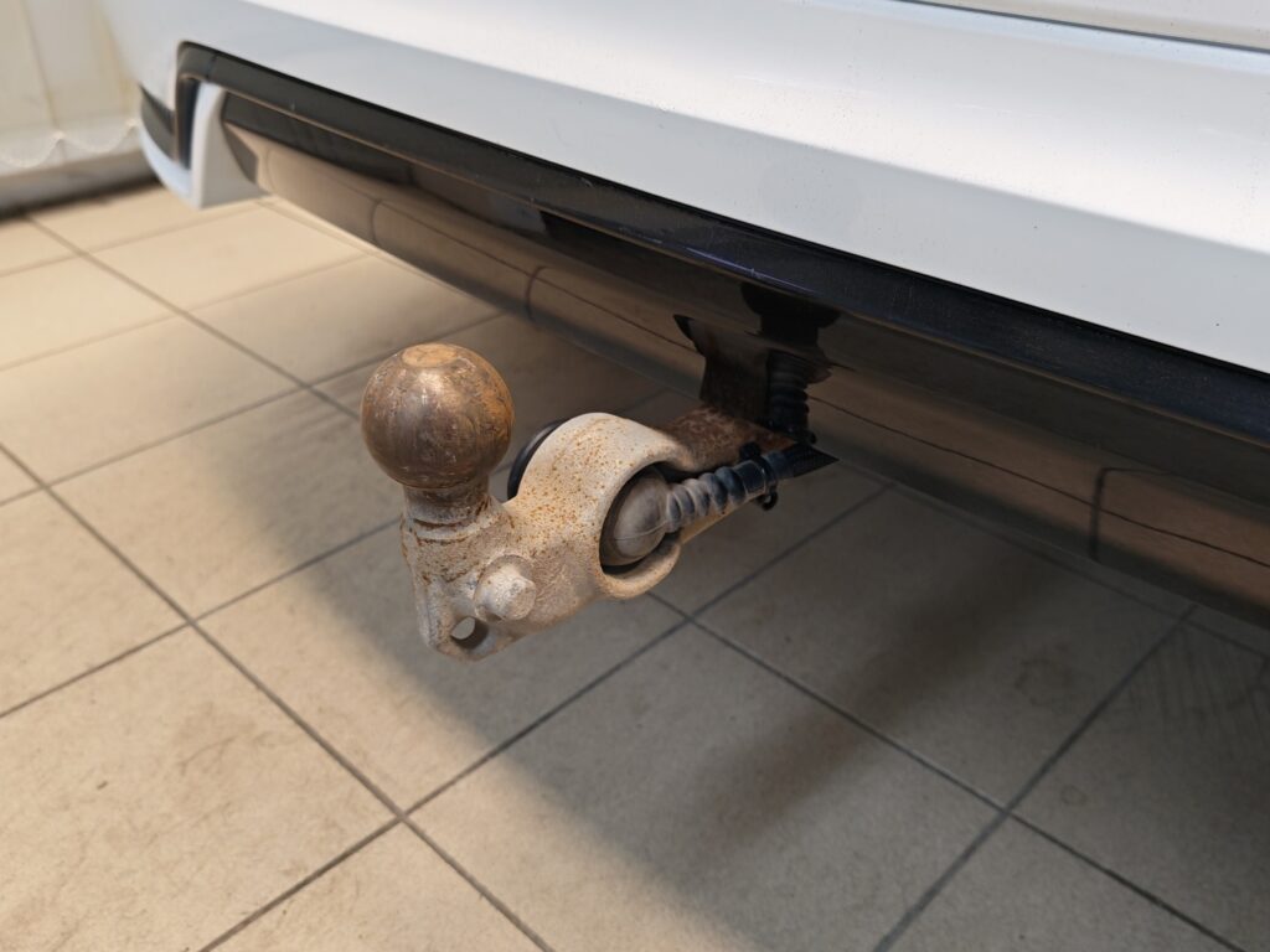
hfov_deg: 58.4
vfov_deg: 45.4
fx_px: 1137
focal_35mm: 31
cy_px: 476
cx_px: 635
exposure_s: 1/50
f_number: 1.6
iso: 80
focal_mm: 5.4
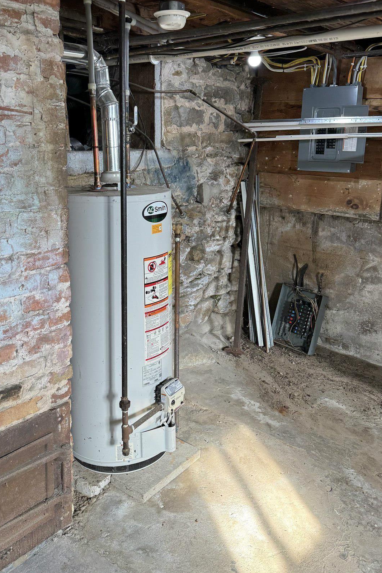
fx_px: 509
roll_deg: +0.4
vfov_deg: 58.4
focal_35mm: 32
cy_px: 238
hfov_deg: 41.1
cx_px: 190
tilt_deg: -11.1
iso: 200
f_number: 1.78
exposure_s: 1/120
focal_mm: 6.76
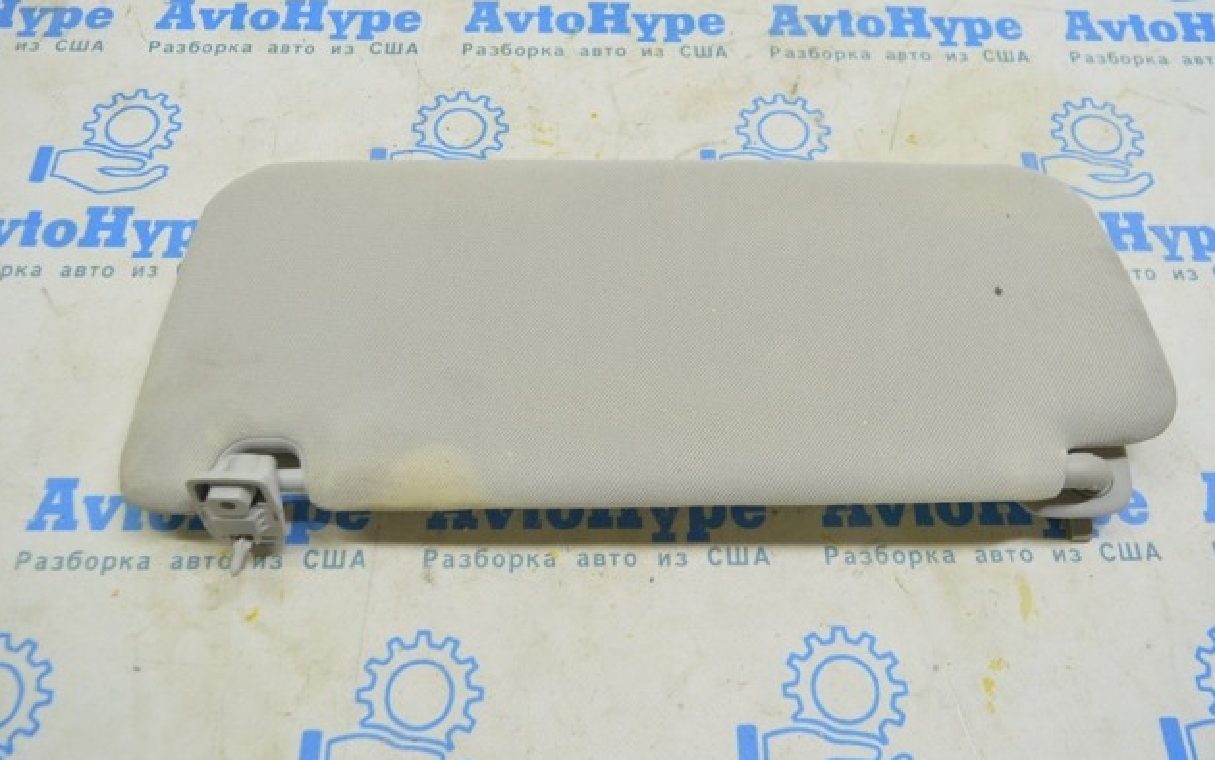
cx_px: 604
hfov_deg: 61.2
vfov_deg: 40.6
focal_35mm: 31
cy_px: 358
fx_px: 1027
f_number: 5.6
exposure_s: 1/20
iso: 400
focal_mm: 20
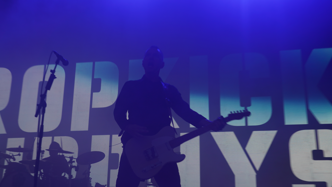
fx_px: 405
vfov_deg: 25.9
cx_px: 148
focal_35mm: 46
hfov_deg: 44.5
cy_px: 117
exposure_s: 1/160
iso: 160
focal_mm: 37
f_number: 5
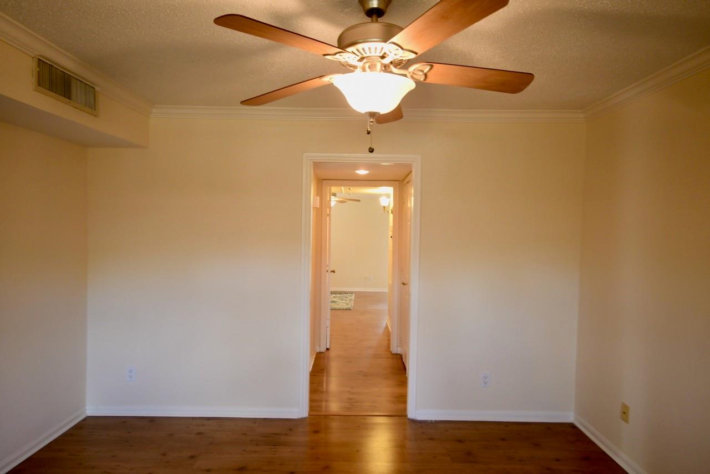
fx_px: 473
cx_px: 355
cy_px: 237
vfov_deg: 53.2
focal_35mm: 24
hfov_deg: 73.7
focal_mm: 16
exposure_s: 1/20
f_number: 5
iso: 500
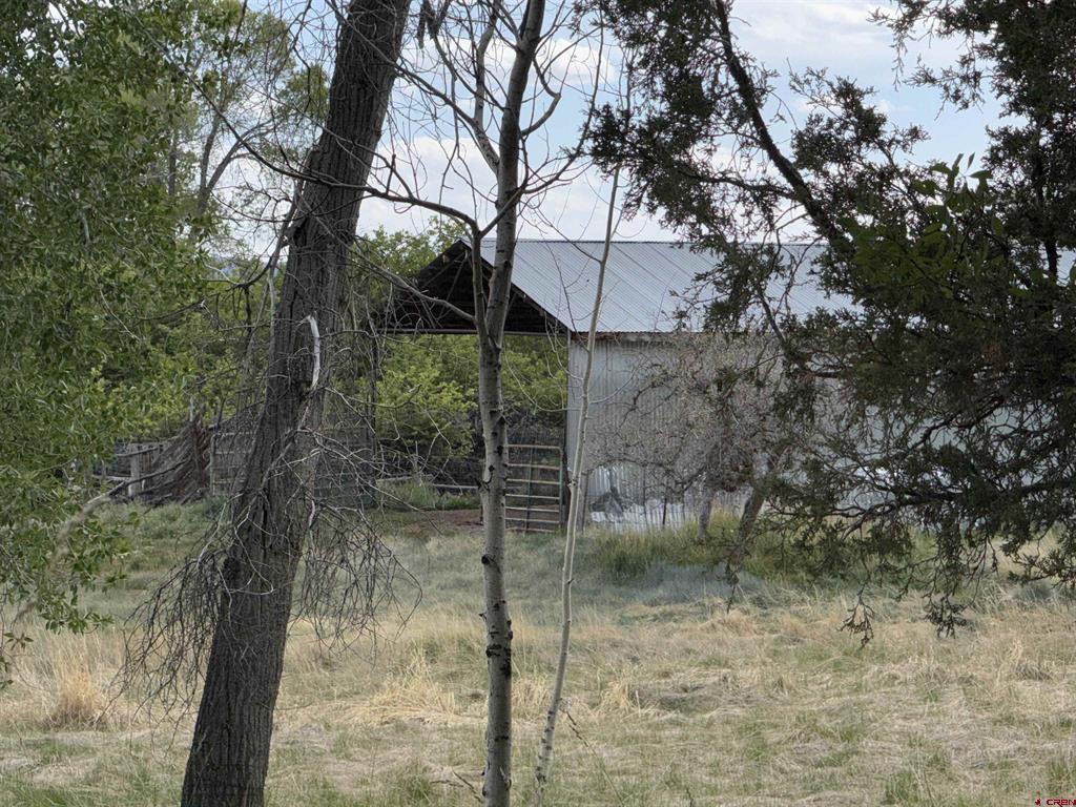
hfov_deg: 16.4
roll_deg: -0.4
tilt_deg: -1.4
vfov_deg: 12.3
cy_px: 404
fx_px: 3730
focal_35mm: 120
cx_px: 538
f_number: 2.8
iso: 32
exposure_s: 1/1773
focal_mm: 15.66
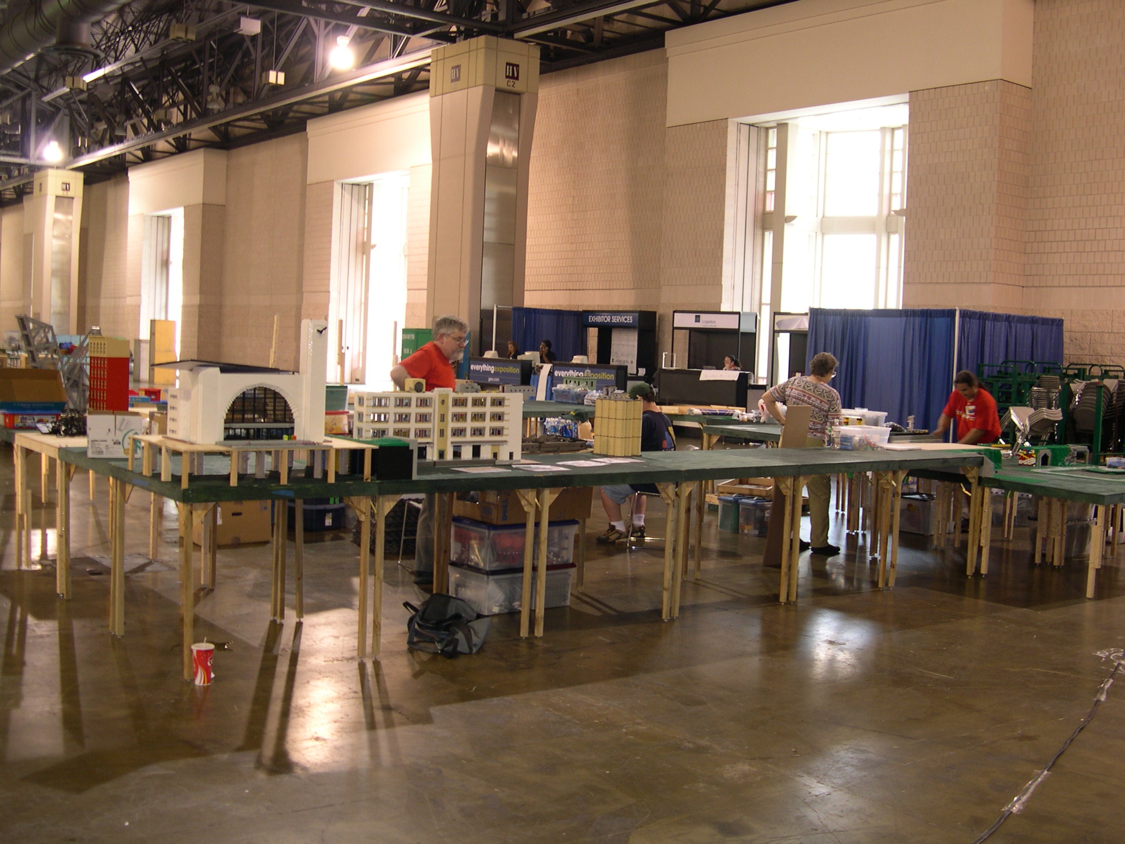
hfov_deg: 49.0
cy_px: 422
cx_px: 562
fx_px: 1235
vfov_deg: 37.7
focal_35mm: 38
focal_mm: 8
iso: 104
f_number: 2.8
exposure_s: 1/4.8
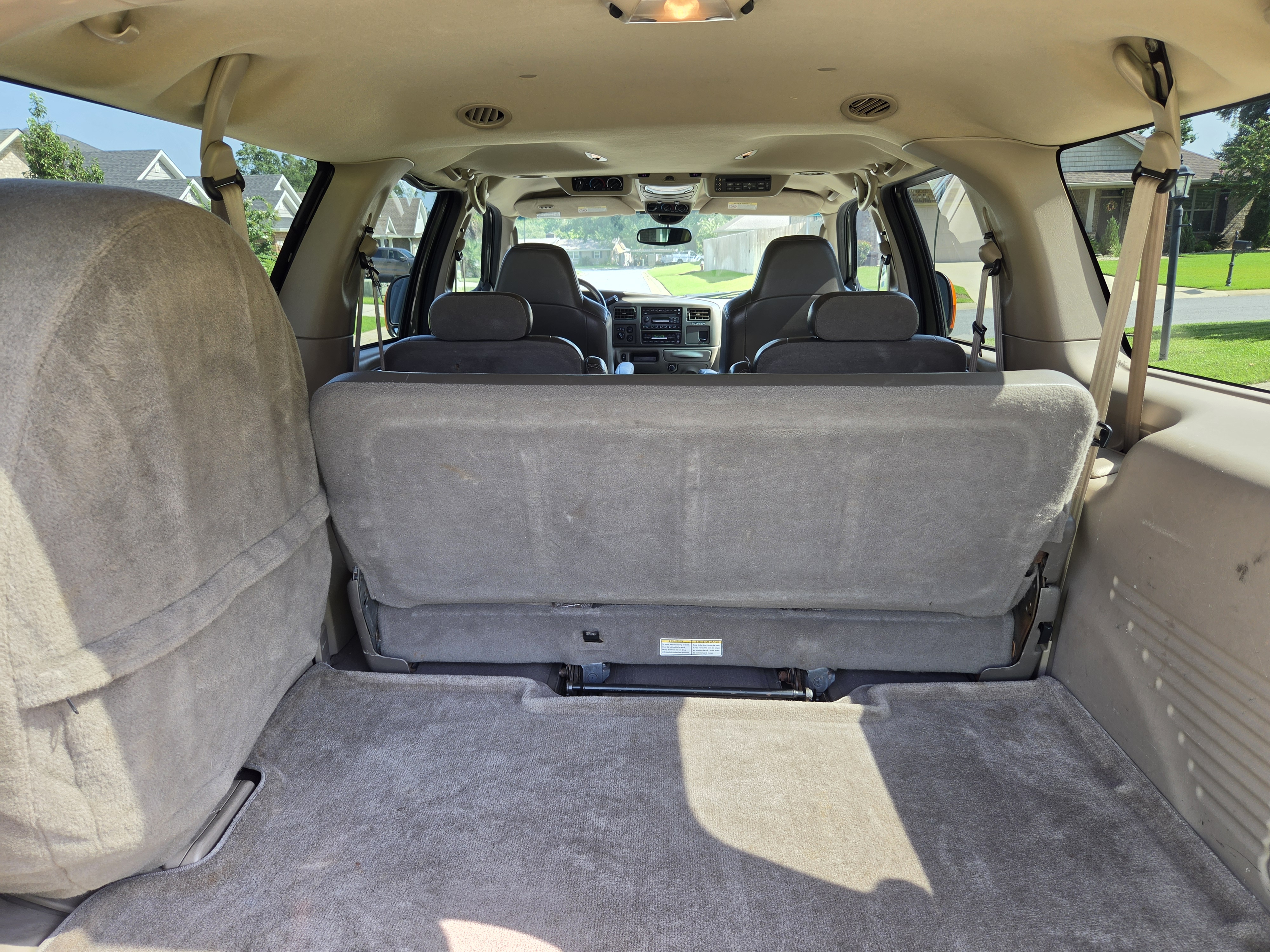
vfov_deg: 58.9
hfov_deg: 73.9
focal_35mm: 23
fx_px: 844
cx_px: 635
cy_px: 476
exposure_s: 1/180
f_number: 1.8
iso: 50
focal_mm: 5.4
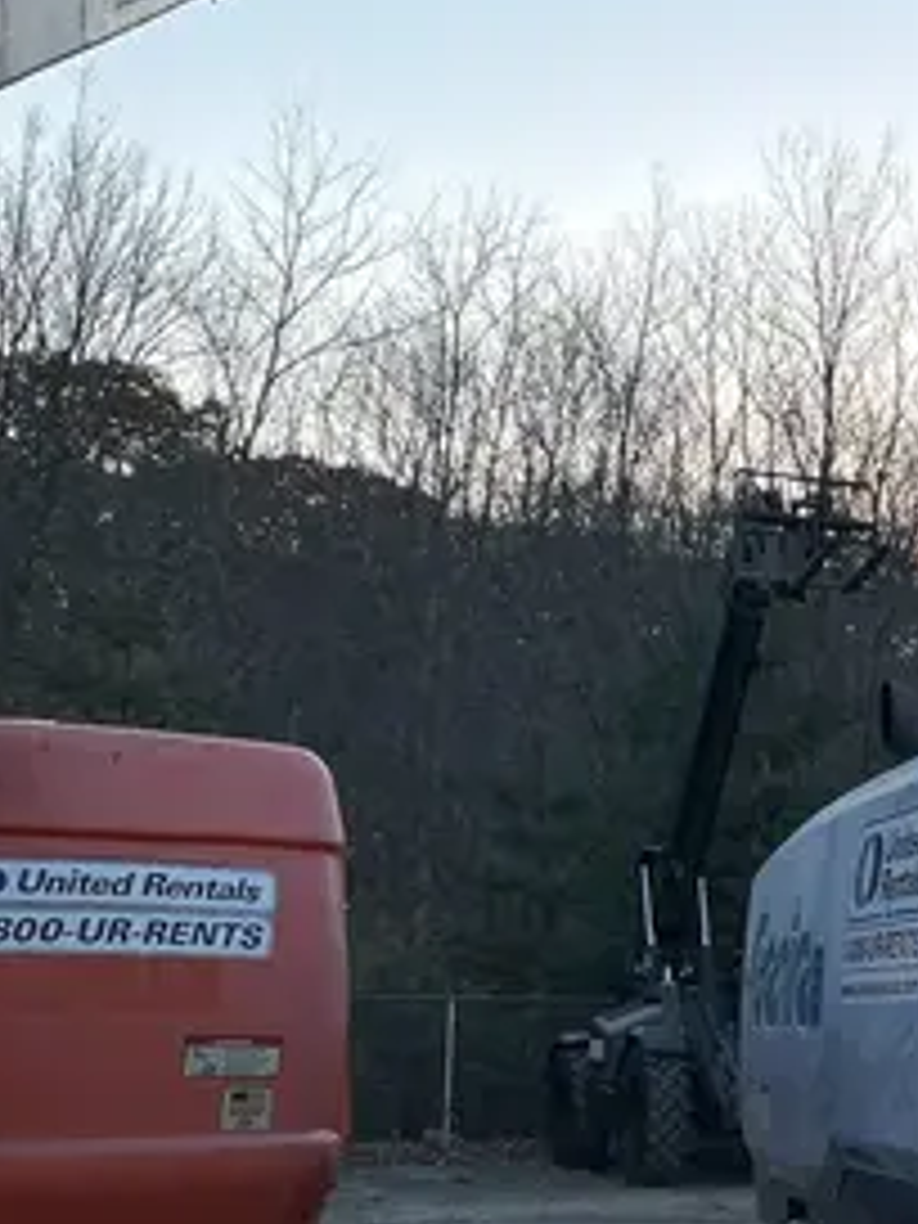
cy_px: 547
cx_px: 1179
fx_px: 2475
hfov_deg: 19.5
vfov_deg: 27.8
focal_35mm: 70
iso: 50
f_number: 1.5
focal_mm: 5.7
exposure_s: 1/1295
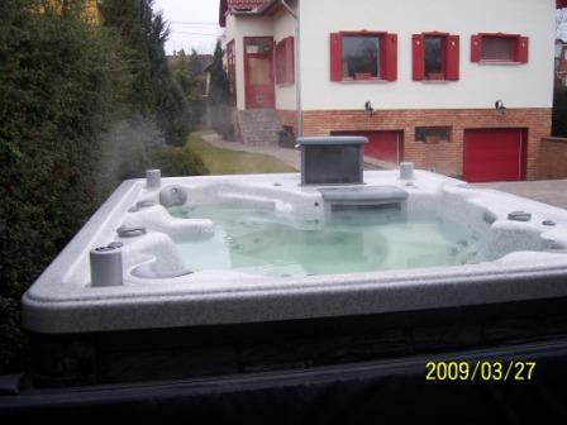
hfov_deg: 51.4
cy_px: 212
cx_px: 284
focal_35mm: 36
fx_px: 590
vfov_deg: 39.7
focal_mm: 6
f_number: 3
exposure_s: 1/125
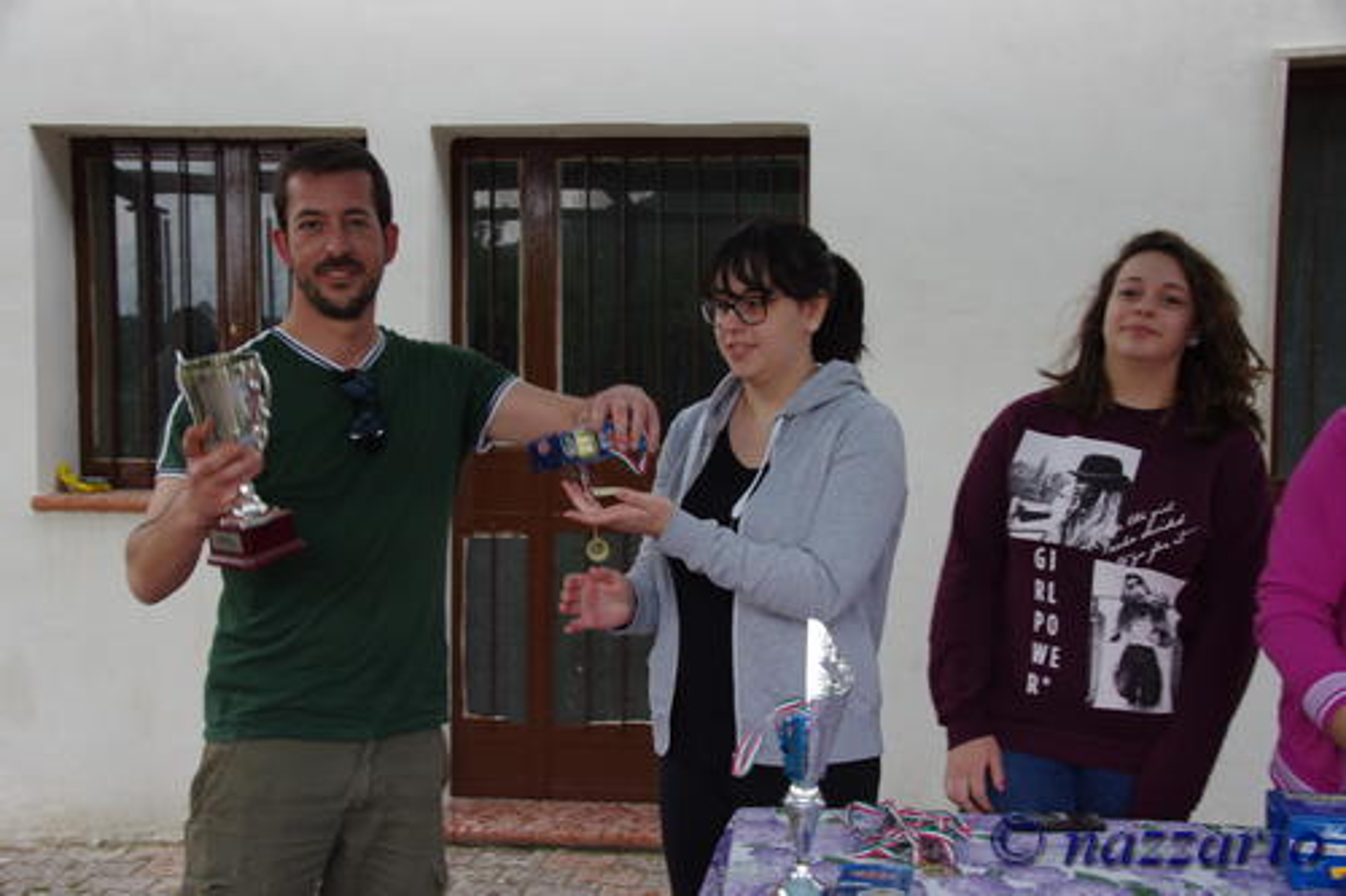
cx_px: 673
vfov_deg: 24.6
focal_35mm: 55
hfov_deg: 36.3
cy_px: 448
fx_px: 2056
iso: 400
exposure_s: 1/60
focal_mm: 37
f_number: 8
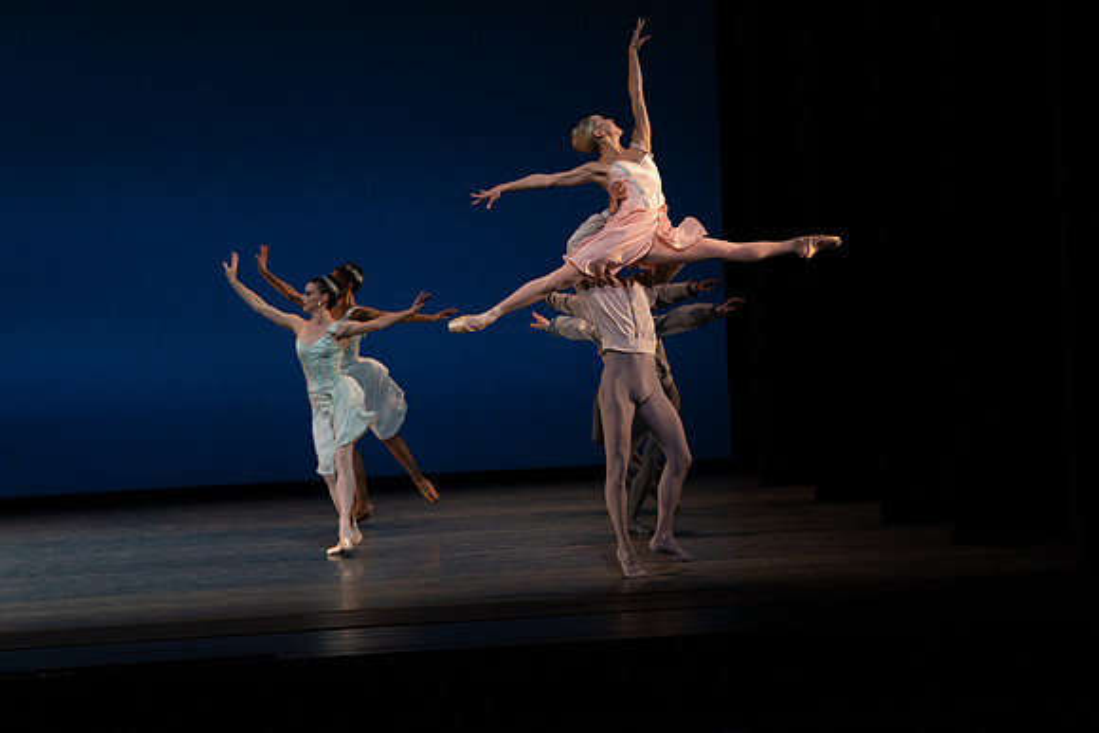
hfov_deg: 15.2
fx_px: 4122
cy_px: 366
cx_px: 550
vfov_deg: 10.2
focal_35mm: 135
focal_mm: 135
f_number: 8
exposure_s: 1/500
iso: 3200
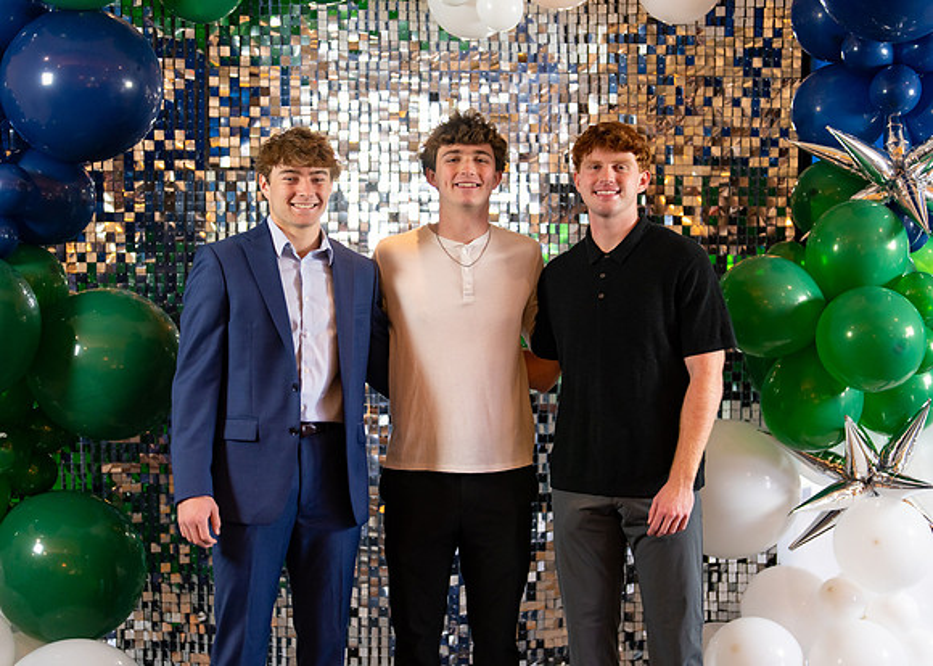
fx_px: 1413
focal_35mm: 53
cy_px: 333
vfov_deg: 26.5
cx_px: 465
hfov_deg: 36.5
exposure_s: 1/320
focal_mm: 50
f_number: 1.2
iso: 800
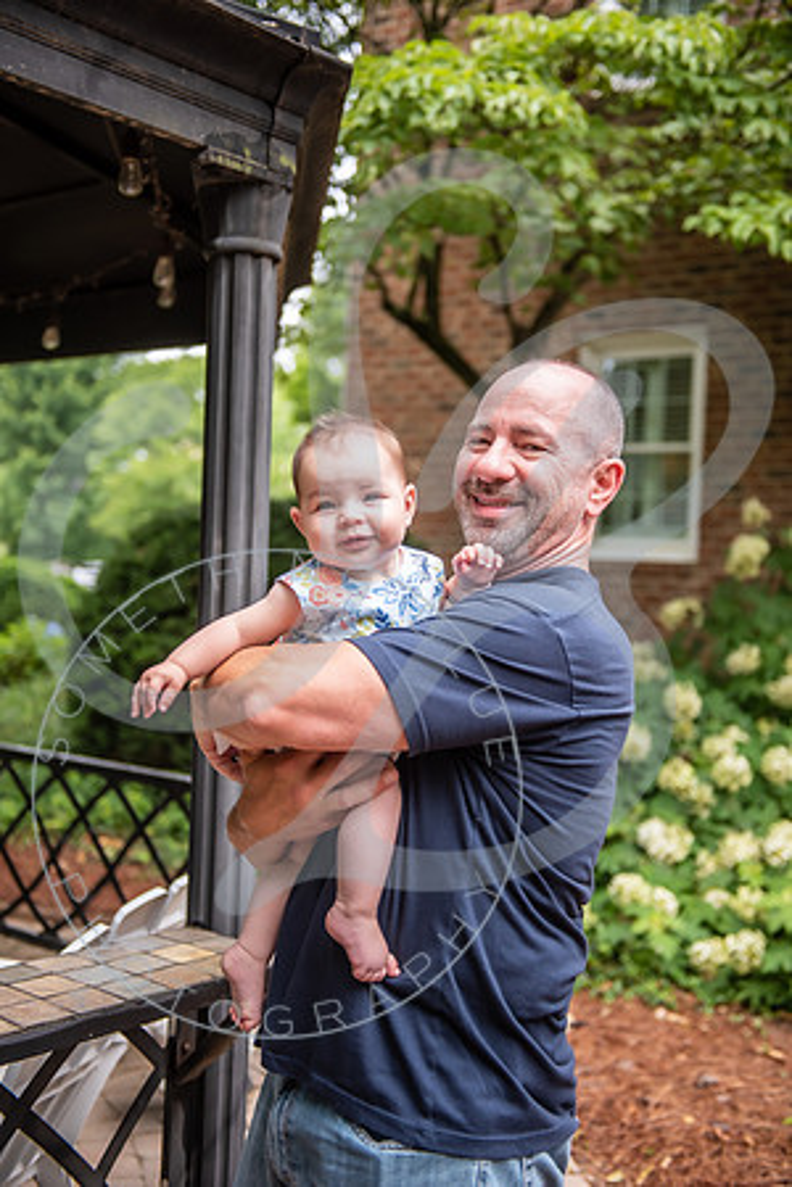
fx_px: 1452
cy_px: 594
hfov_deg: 30.5
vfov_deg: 44.5
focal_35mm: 44
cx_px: 396
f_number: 2.8
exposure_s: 1/800
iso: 200
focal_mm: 44
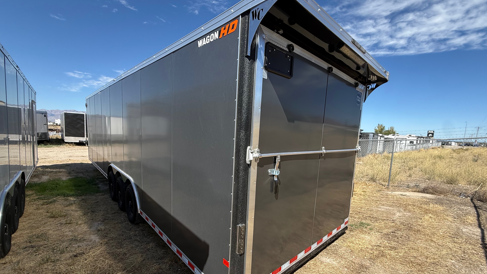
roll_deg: -3.2
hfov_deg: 99.3
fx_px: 207
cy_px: 158
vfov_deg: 66.7
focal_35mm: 16
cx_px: 255
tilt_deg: -5.6
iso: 50
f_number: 2.2
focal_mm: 2.22
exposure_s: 1/1001
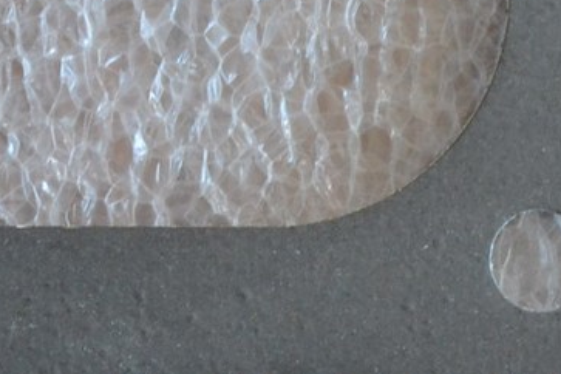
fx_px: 3646
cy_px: 29
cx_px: -60
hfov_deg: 8.7
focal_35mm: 234
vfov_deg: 5.9
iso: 2200
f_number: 5.3
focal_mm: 42
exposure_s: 1/60
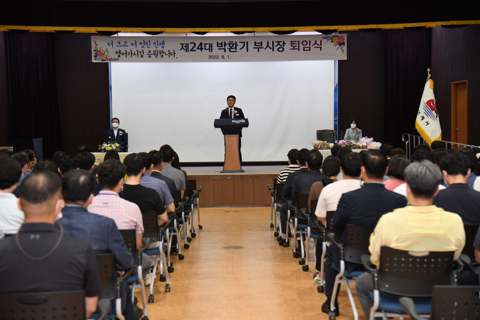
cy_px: 160
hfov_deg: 32.4
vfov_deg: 21.9
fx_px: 827
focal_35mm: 62
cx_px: 240
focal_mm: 62
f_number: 4
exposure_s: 1/250
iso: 1600
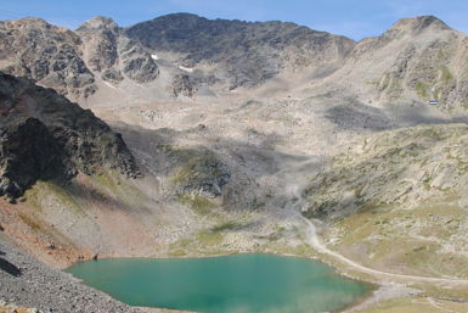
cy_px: 156
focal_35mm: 40
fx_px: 517
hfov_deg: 48.6
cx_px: 252
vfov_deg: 33.6
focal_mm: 17
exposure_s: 1/400
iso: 100
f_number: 5.6
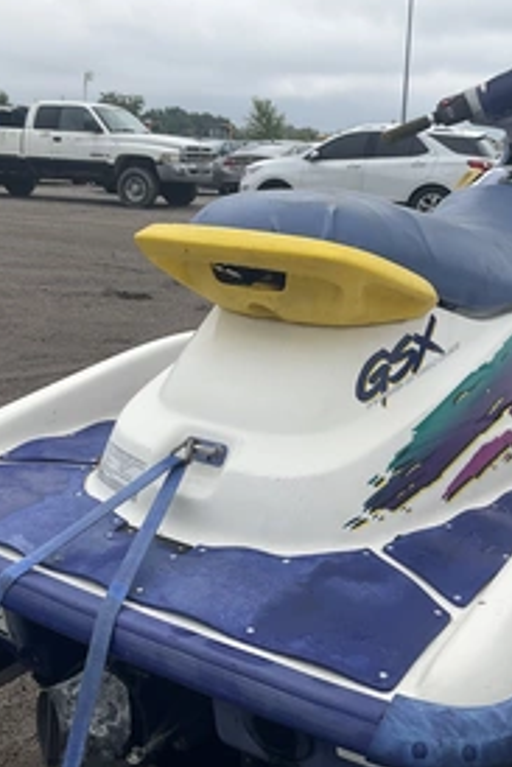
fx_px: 937
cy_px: 403
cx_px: 246
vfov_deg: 44.5
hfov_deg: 30.5
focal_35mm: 44
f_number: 1.8
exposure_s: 1/962
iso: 25
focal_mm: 3
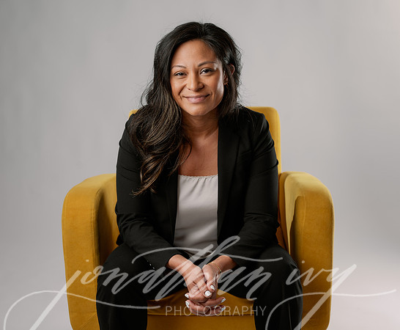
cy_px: 165
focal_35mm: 57
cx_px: 204
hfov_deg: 32.4
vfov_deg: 27.0
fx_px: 688
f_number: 5
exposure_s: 1/200
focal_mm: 50
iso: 100
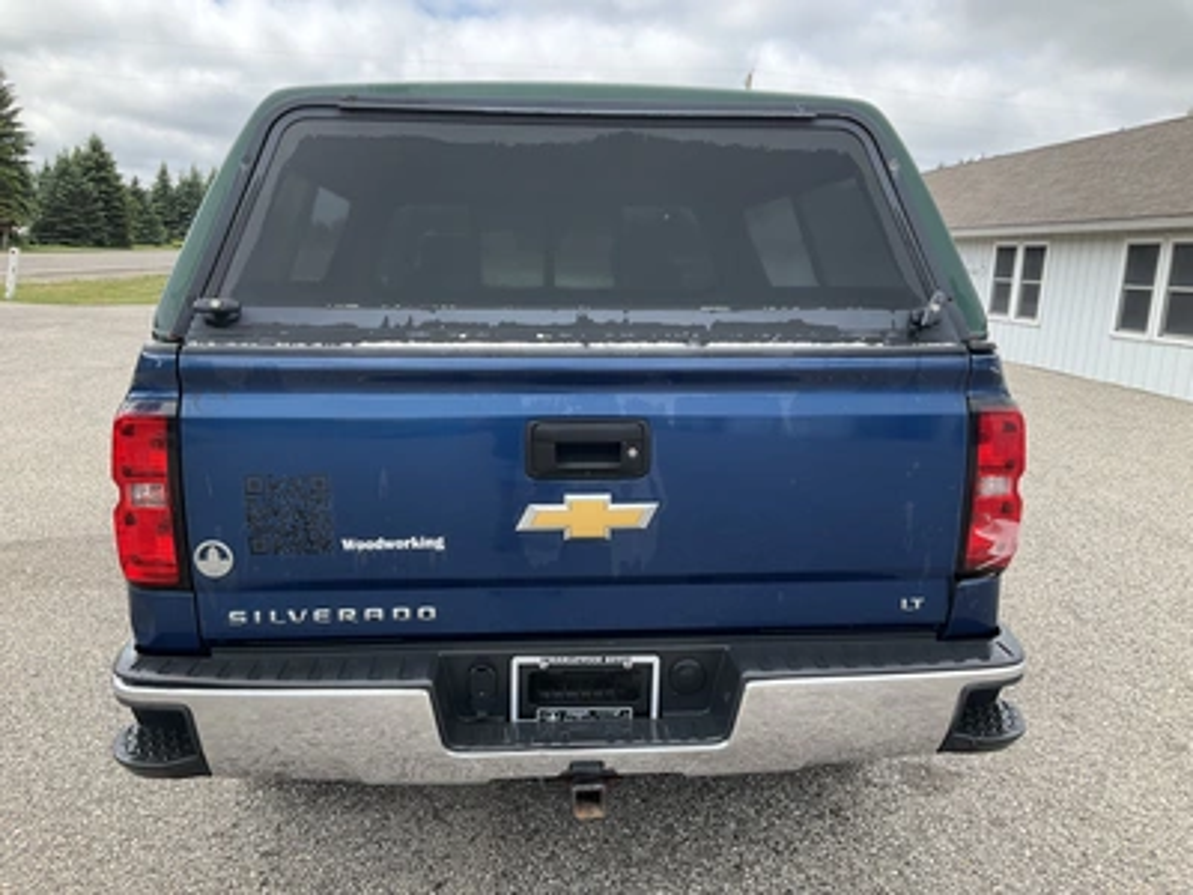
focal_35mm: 29
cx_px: 596
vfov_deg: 48.2
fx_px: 999
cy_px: 448
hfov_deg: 61.7
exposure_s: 1/599
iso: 25
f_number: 1.8
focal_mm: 3
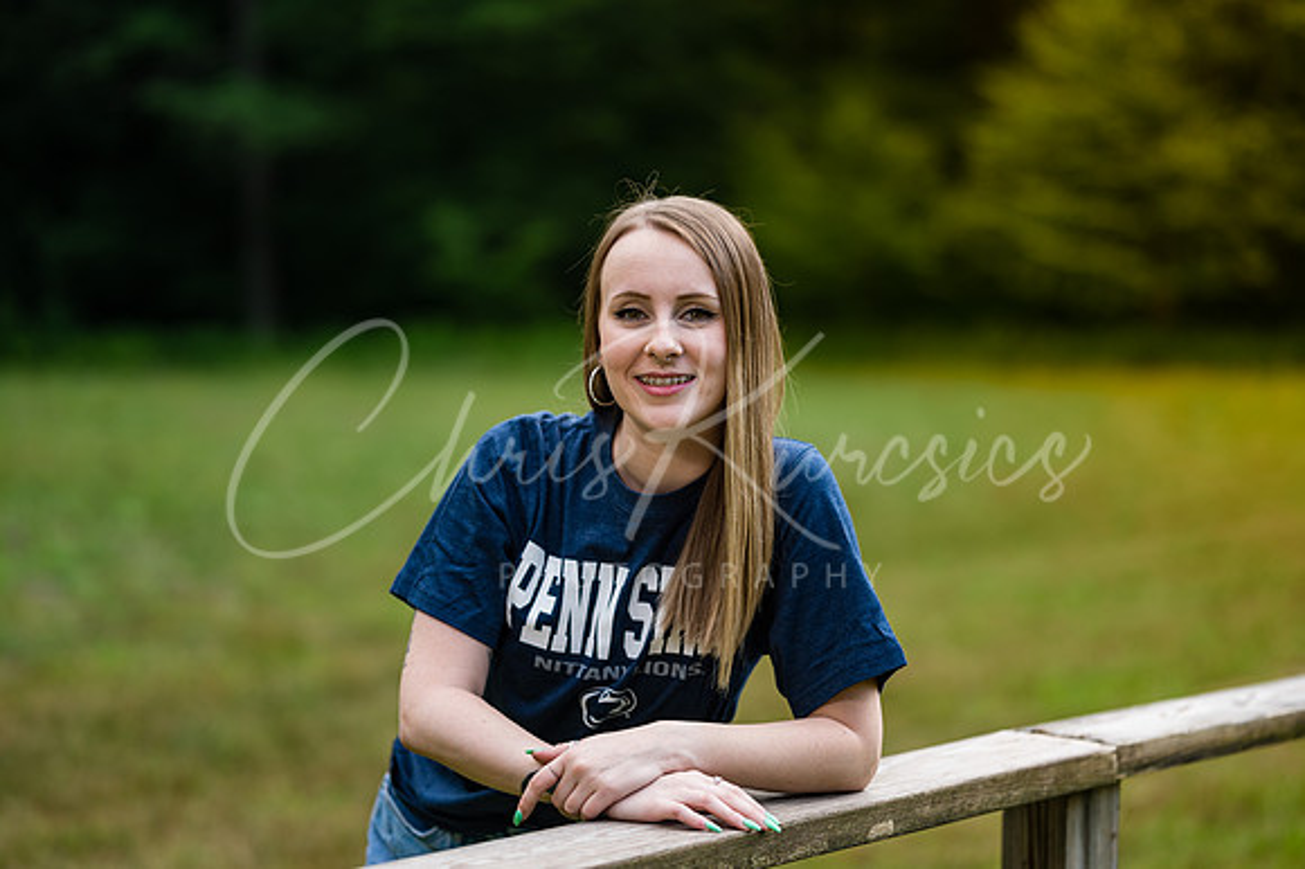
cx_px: 652
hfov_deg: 23.9
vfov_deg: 16.0
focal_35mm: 85
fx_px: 3084
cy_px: 434
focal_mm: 85
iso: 50
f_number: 1.8
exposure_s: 1/250
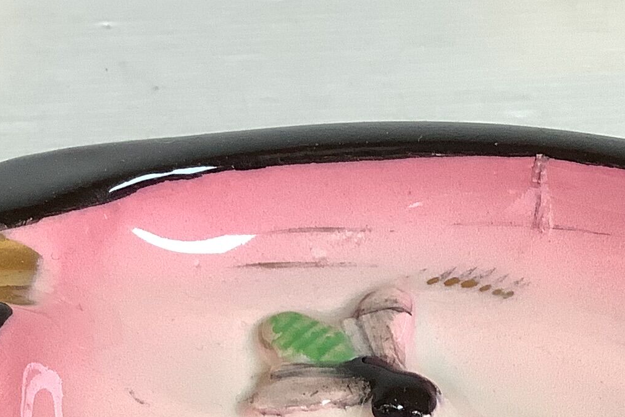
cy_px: 645
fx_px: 1806
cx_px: 419
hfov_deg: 19.6
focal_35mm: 104
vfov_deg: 12.5
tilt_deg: -39.5
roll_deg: +1.3
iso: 80
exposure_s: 1/50
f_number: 2.4
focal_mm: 3.3
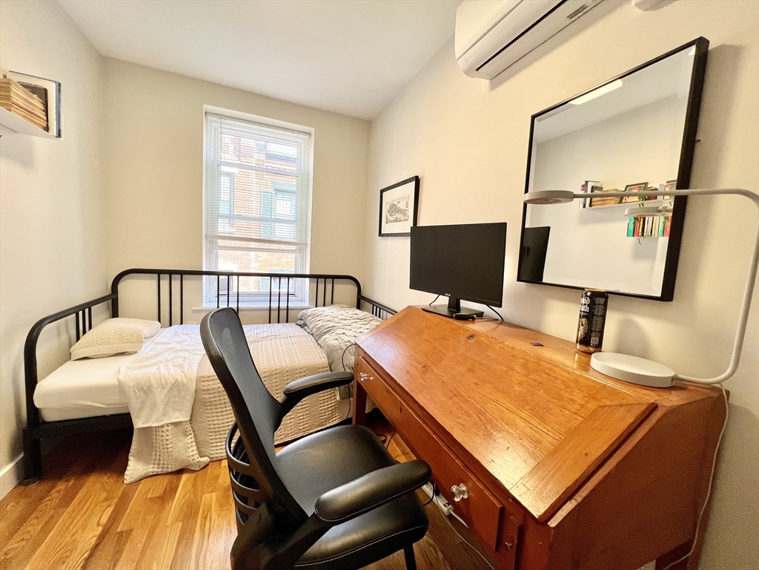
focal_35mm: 13
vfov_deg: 89.9
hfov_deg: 106.2
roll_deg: -3.1
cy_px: 285
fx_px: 285
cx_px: 380
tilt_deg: -4.7
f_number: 1.8
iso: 100
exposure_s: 1/120
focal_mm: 1.57
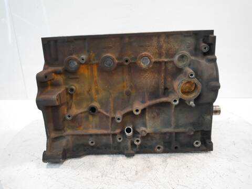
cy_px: 94
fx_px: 204
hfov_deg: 63.4
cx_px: 126
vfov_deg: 49.7
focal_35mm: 28
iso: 1600
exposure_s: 1/125
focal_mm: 14
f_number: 3.5
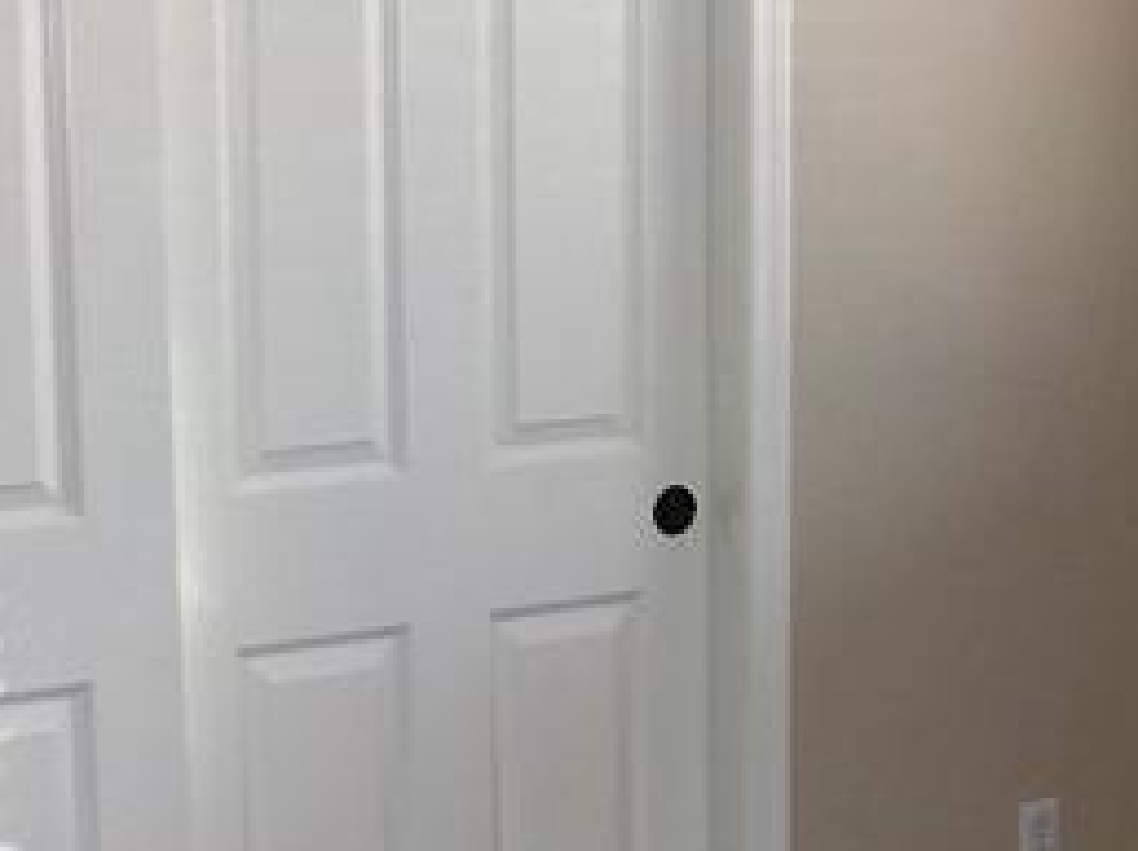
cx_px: 1089
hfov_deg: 23.1
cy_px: 410
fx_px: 2693
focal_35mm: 82
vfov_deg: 18.0
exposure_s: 1/85
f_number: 3.4
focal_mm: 5.9
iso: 200
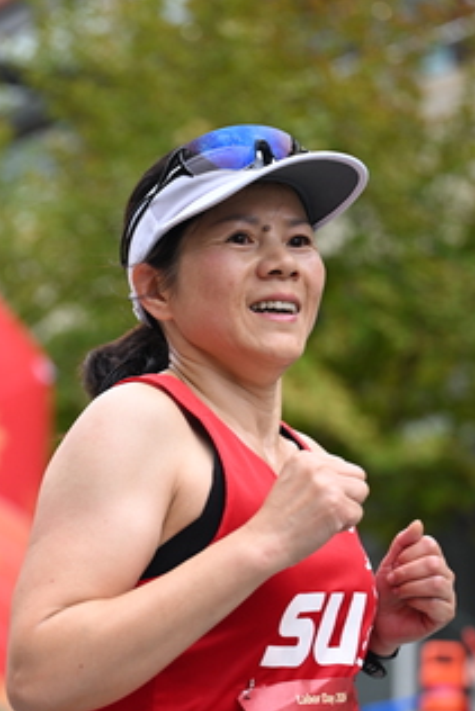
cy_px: 511
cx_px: 69
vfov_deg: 16.7
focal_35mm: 122
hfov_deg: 11.2
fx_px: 2412
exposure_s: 1/2000
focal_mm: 70
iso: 640
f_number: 2.8
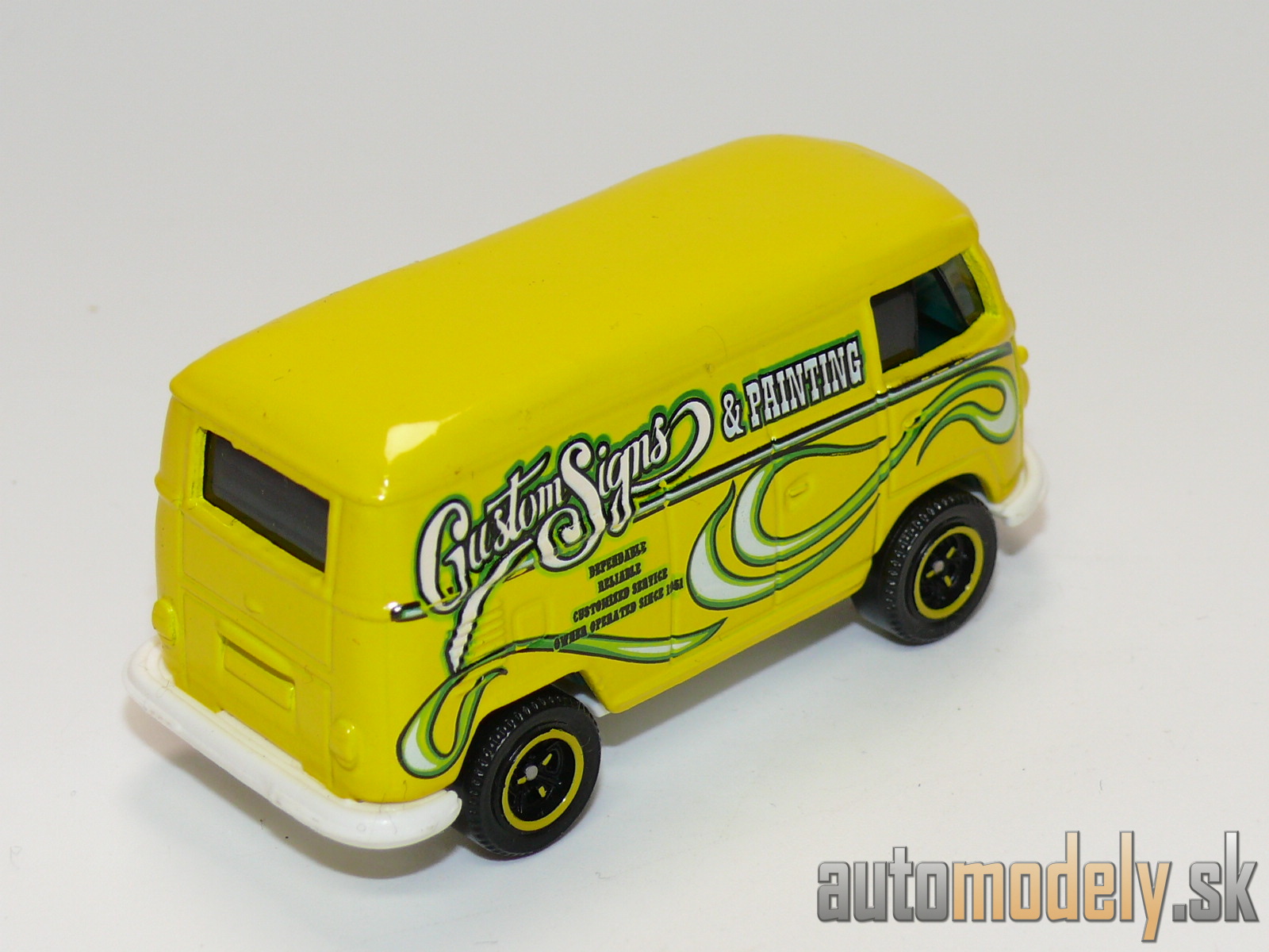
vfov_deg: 14.5
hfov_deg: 19.3
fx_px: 3739
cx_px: 634
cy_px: 476
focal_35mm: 102
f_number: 4
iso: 100
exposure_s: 1/30
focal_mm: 13.3
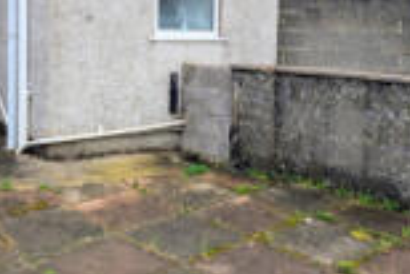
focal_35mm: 47
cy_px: 47
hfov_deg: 41.8
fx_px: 536
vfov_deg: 28.0
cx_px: 173
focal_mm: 2.23
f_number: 1.95
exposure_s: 1/647
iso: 41
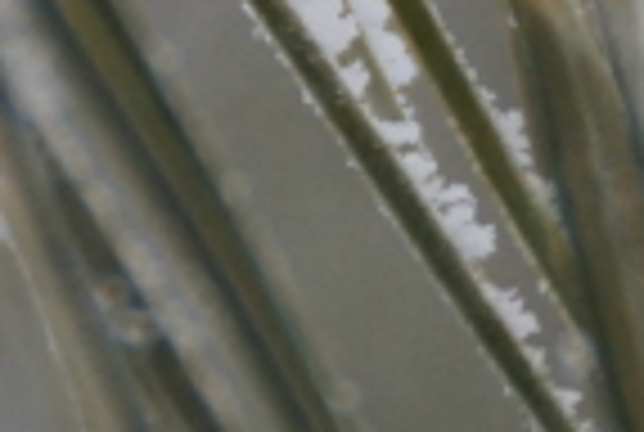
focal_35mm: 2611
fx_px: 46805
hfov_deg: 0.8
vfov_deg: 0.5
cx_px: 1160
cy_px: -630
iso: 640
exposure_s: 1/400
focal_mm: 250
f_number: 6.3
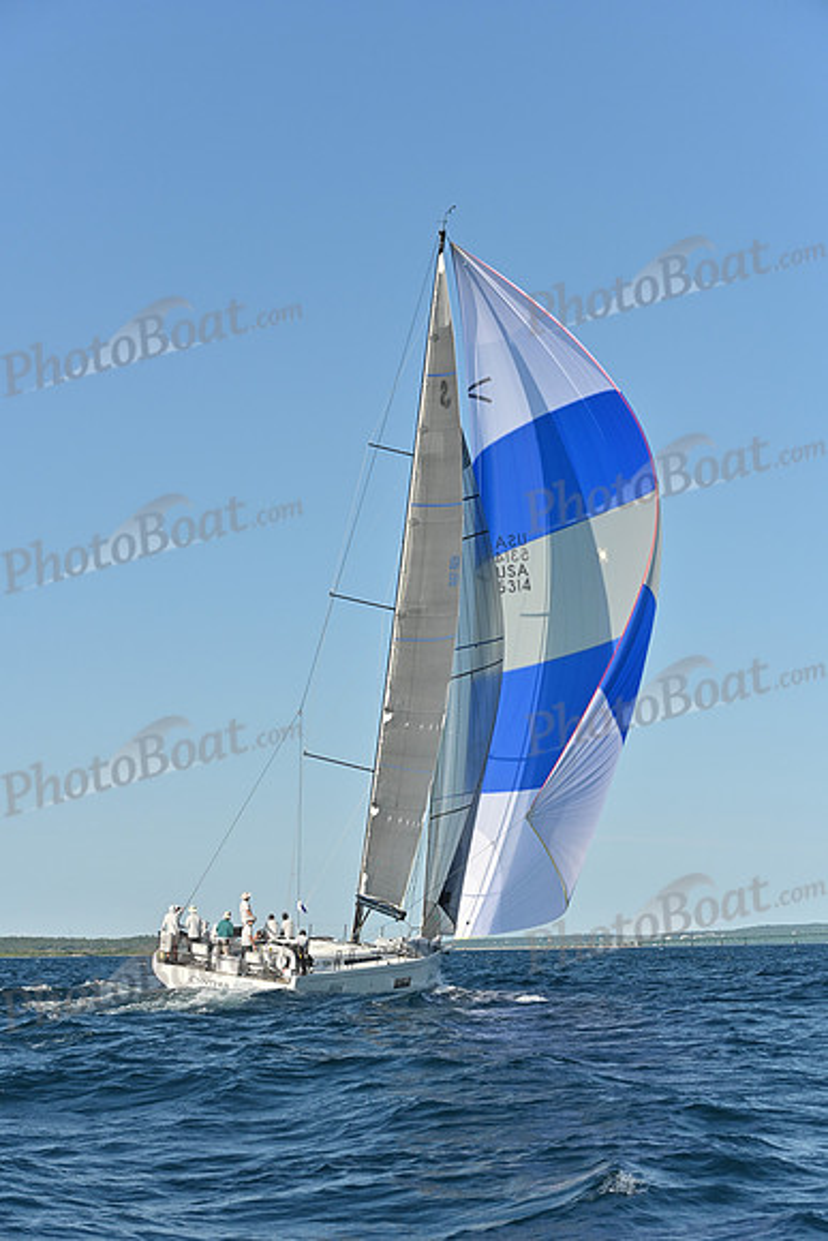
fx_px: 2413
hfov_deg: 19.5
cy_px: 620
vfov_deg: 28.8
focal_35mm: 70
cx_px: 414
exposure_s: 1/1600
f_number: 6.3
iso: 320
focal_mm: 70
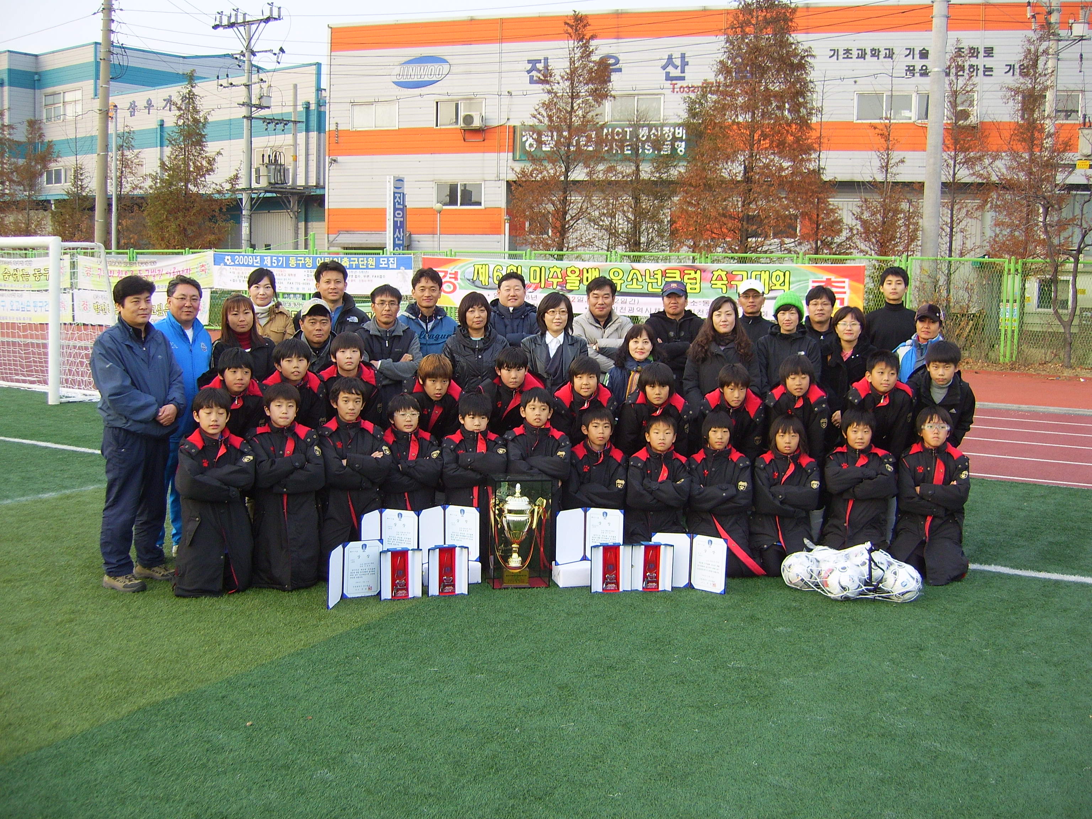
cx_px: 546
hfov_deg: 49.0
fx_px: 1199
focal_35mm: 38
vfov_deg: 37.7
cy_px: 410
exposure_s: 1/60
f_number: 2.8
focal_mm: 7.8
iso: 50
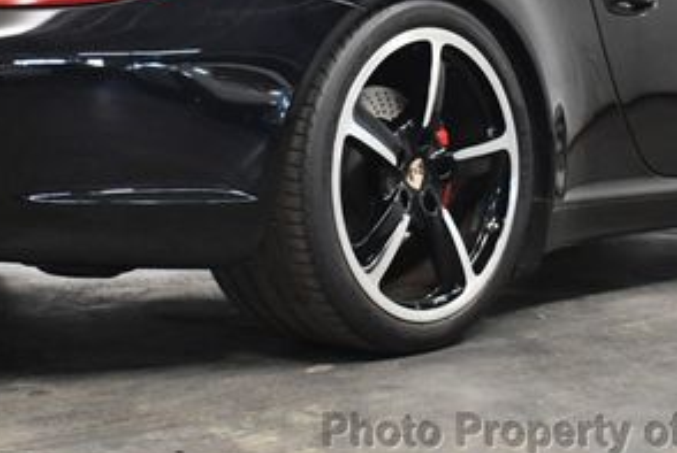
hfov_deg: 20.4
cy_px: -16
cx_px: 295
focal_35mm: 100
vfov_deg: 13.5
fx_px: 1883
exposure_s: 1/125
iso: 1800
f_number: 3.8
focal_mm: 23
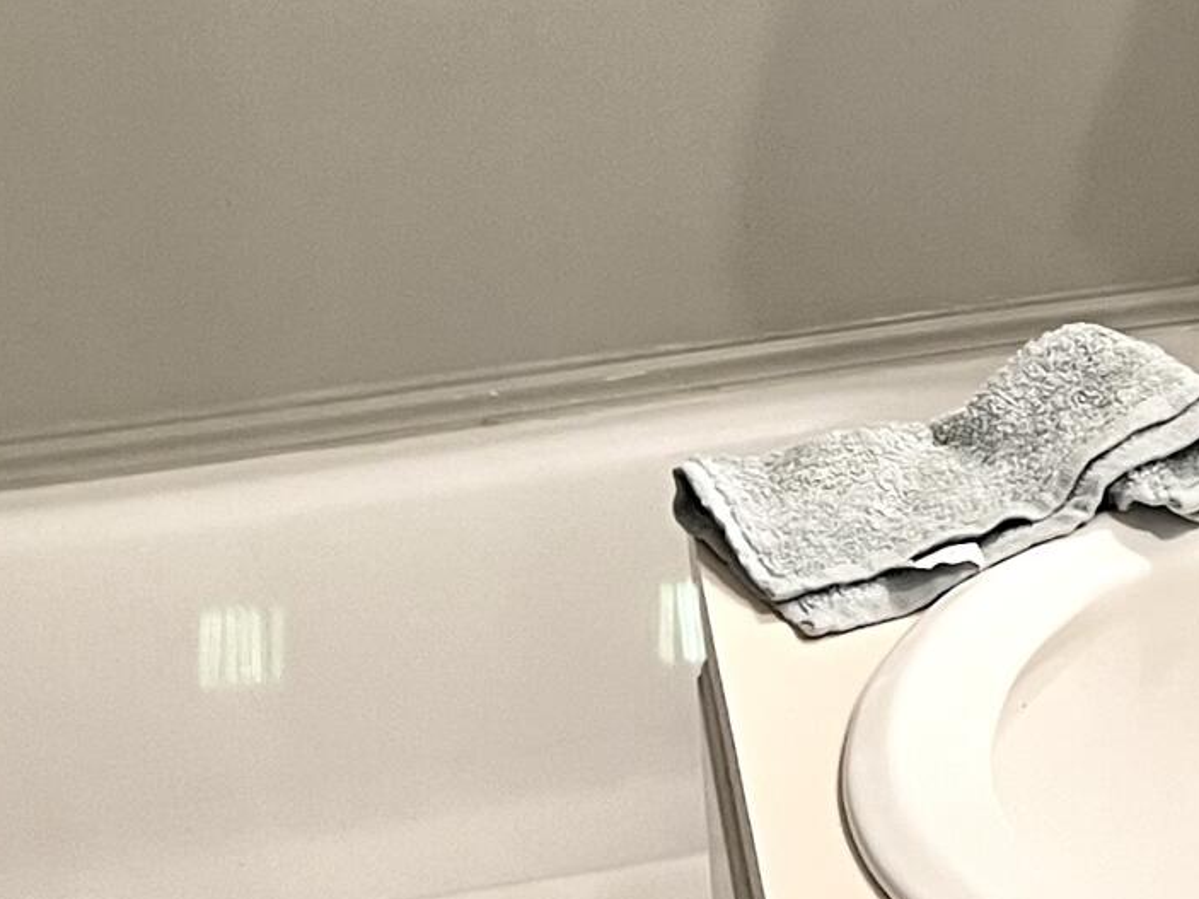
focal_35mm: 111
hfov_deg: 17.5
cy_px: -363
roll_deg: +3.5
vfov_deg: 12.8
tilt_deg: -11.6
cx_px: 1092
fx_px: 3844
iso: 100
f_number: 1.5
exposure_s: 1/60
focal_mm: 5.7
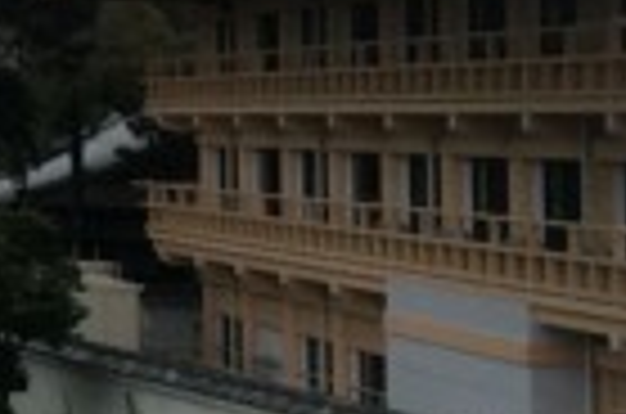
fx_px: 3331
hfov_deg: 10.0
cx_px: -576
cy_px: -14
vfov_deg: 7.1
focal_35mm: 192
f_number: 2.4
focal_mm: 3.3
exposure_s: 1/497
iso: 32
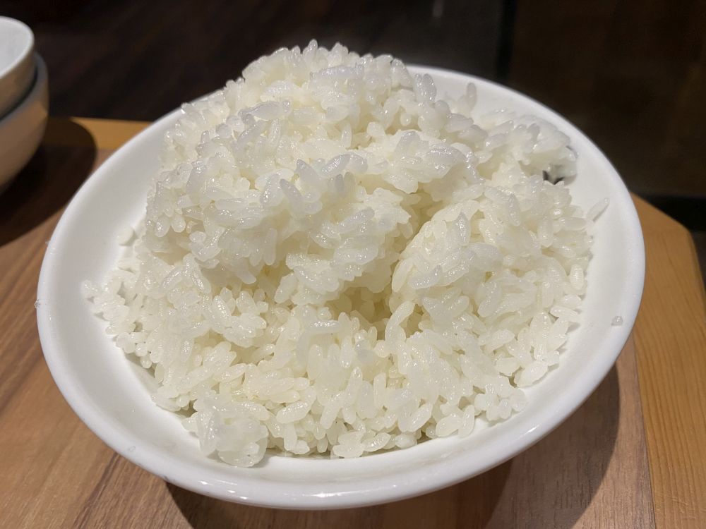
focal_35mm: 26
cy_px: 264
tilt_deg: -47.4
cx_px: 353
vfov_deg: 53.1
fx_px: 530
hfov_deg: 67.3
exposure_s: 1/60
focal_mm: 4.25
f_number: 1.8
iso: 80
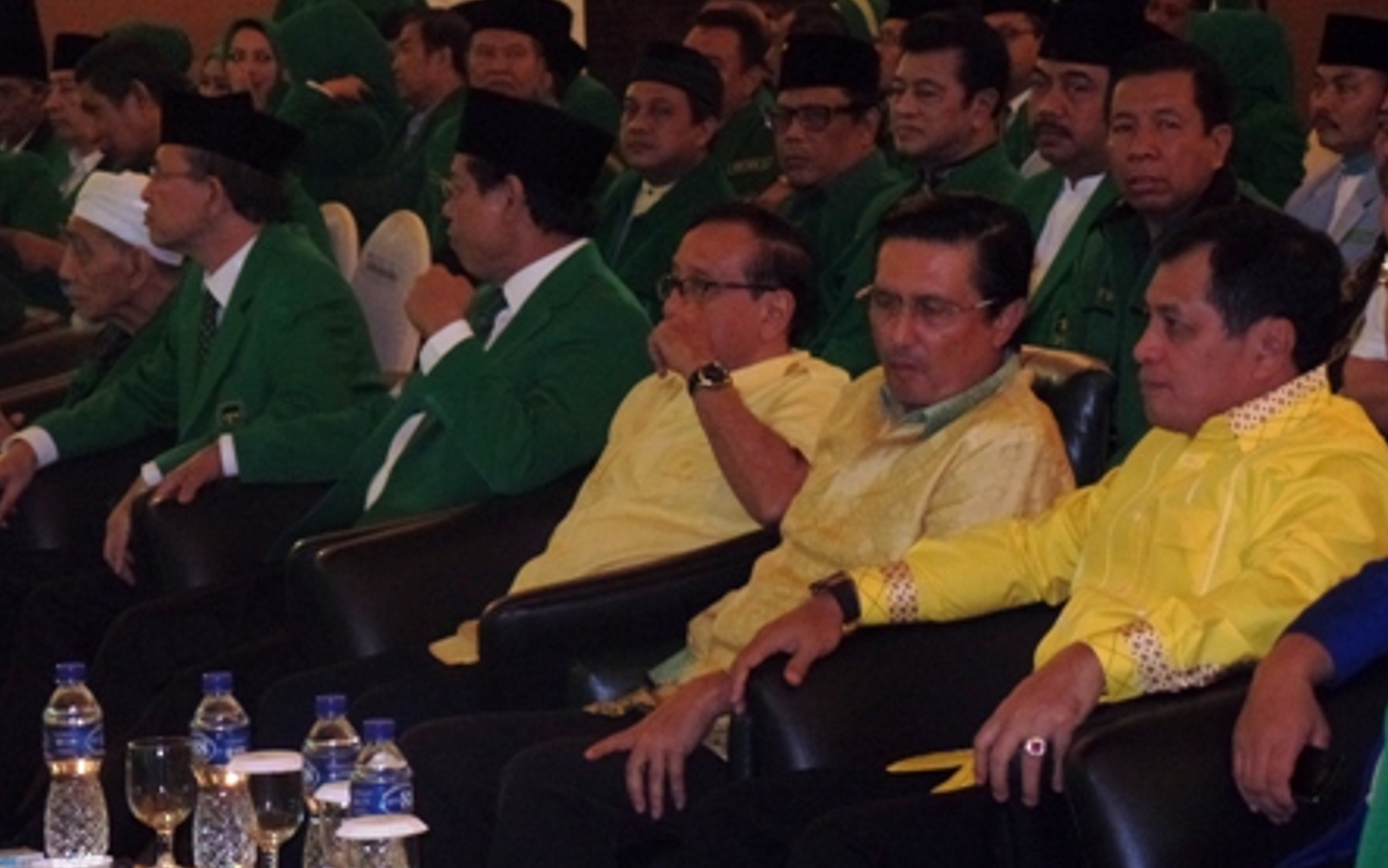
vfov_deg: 8.7
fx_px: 5713
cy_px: 389
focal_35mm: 151
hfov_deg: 13.9
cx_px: 699
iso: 800
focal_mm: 25.2
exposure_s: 1/60
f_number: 4.2
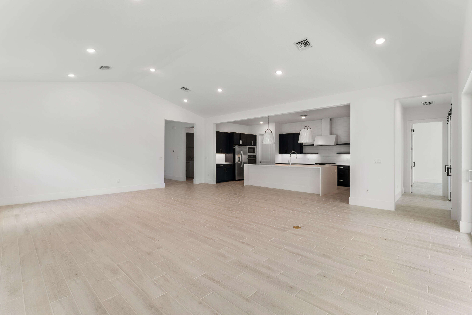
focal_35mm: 15
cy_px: 157
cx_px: 237
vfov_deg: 77.3
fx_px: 197
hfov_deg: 100.4
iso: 200
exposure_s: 1/60
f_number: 8
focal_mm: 14
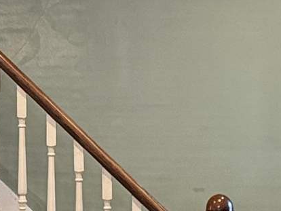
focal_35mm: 178
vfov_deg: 8.3
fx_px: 1446
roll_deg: +0.3
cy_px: 135
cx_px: -41
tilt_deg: +0.3
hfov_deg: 10.9
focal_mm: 6.76
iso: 200
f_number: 1.78
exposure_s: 1/60
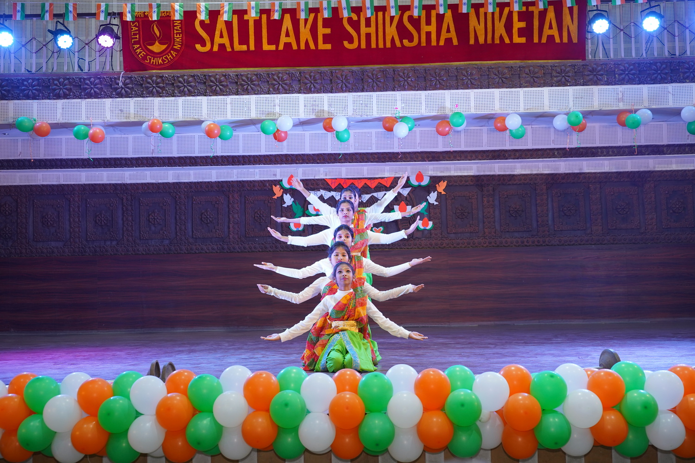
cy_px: 232
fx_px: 772
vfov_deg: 33.4
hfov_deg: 48.5
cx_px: 348
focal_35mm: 40
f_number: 4.5
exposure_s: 1/100
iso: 1000
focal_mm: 40
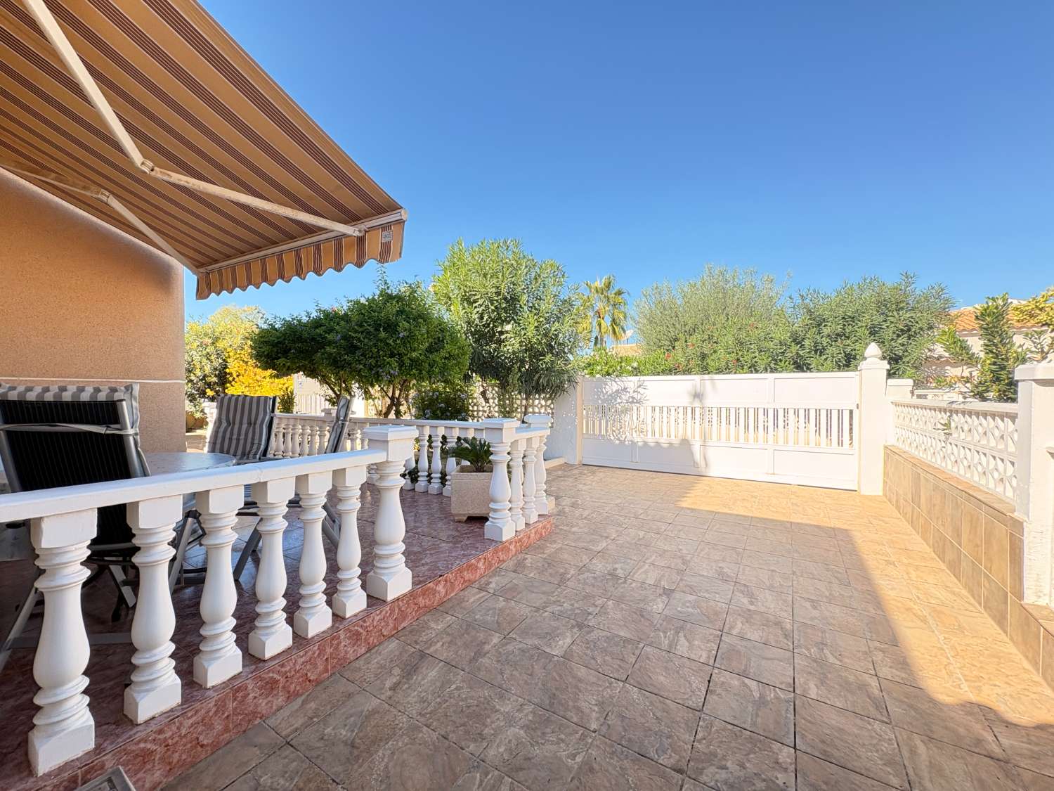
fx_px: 426
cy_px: 396
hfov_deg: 102.1
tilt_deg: +0.9
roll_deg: +0.5
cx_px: 527
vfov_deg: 85.7
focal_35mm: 14
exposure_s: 1/252
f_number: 2.2
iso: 64
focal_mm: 2.22
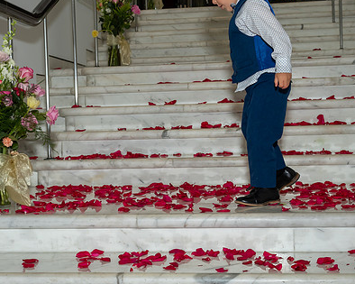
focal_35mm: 80
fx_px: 840
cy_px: 130
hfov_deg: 23.7
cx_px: 119
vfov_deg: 19.2
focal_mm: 28
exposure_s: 1/250
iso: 400
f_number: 6.3
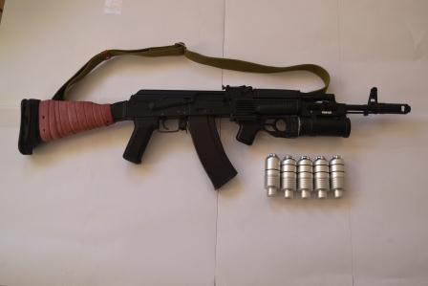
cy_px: 143
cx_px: 214
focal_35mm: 39
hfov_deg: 49.5
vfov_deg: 34.2
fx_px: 464
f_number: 5
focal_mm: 26
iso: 400
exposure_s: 1/100
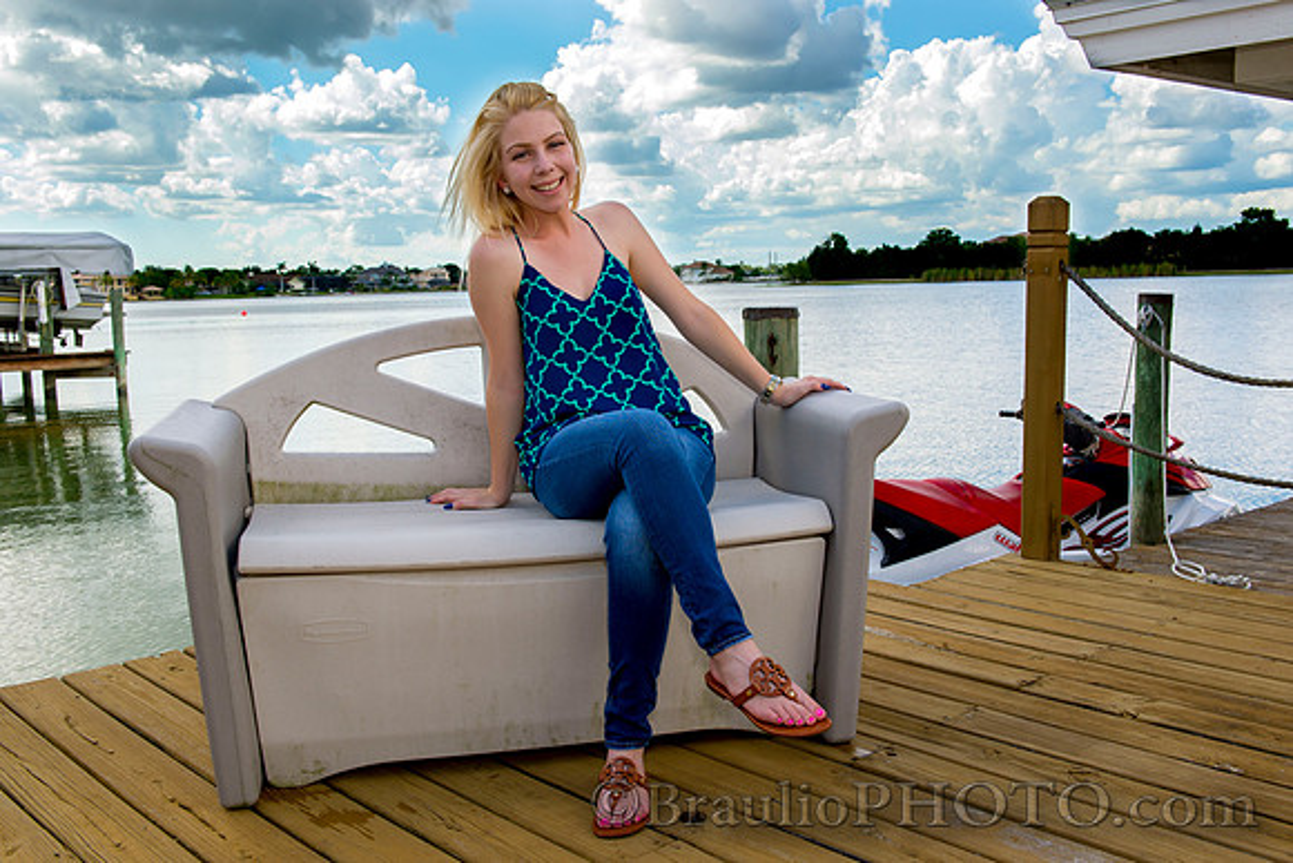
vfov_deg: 37.8
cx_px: 647
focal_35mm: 35
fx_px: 1261
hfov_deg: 54.3
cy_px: 432
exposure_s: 1/200
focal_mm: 32
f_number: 10
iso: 320
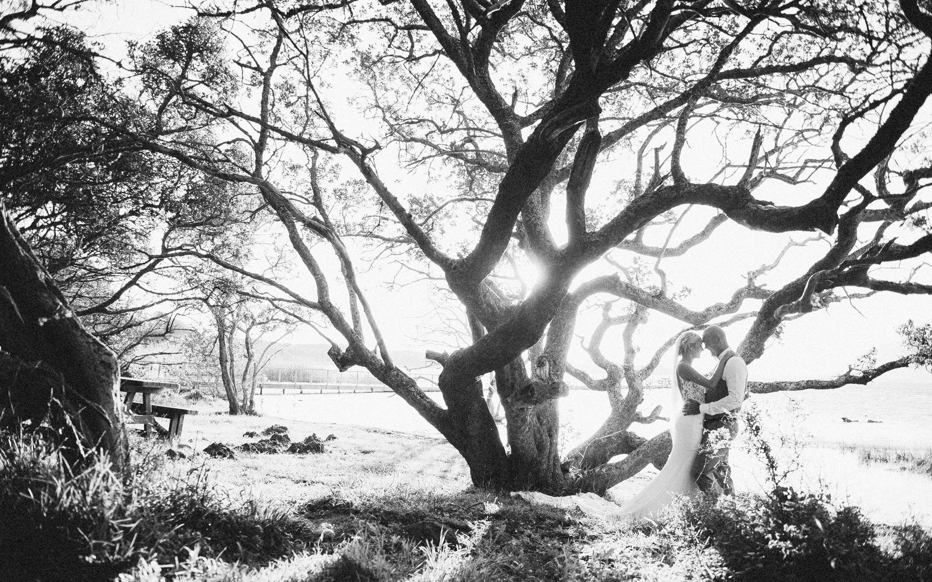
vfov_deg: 49.2
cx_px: 470
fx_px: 635
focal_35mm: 25
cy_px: 316
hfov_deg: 72.5
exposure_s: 1/1000
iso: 400
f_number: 2.8
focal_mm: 24
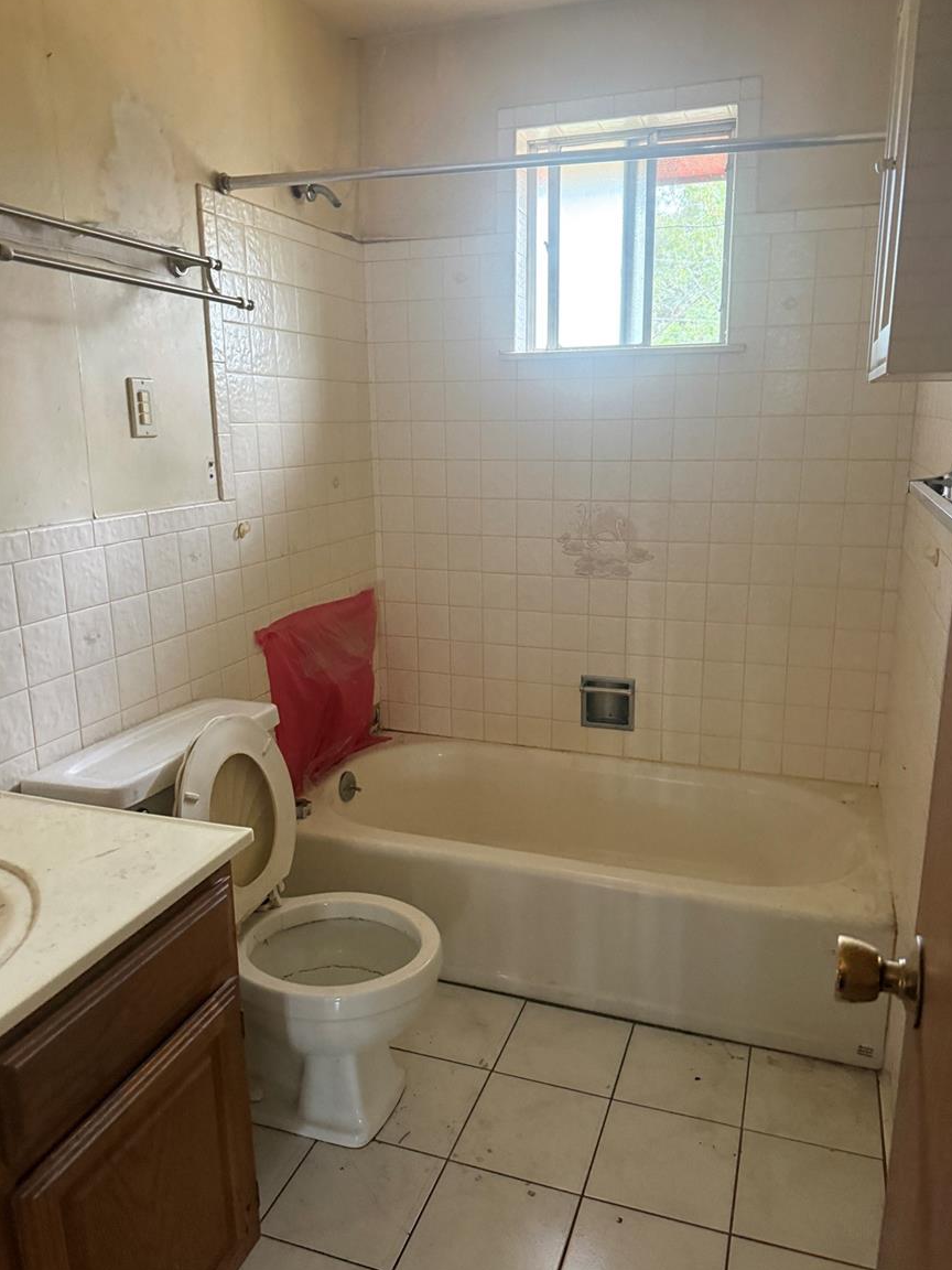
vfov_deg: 69.4
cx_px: 476
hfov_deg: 54.9
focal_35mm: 25
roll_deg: -0.3
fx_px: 917
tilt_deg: -11.9
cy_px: 648
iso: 640
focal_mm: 6.76
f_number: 1.78
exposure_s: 1/60
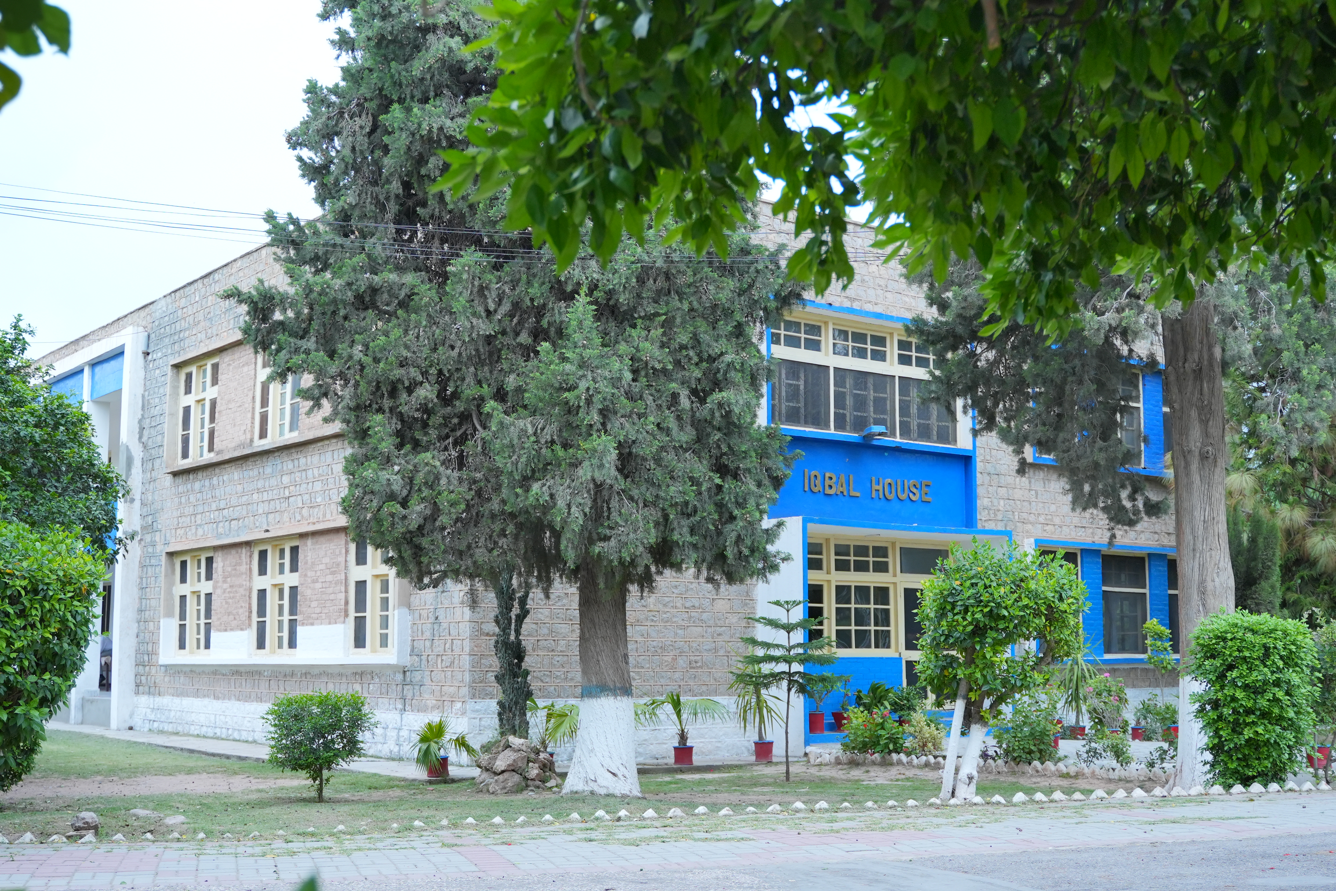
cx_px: 668
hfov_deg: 46.4
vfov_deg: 31.9
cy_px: 446
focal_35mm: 42
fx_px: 1559
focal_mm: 28
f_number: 2.8
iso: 640
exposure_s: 1/160
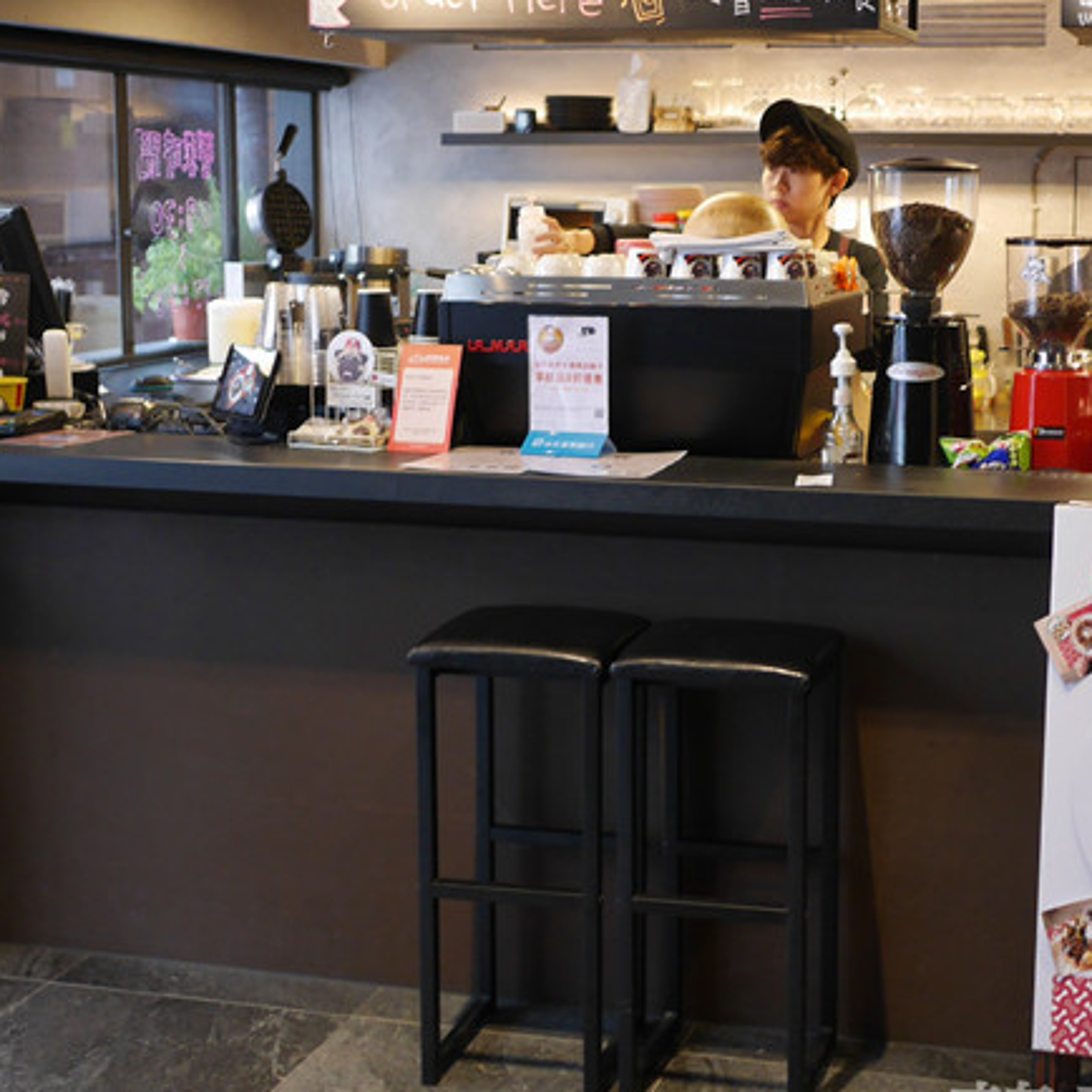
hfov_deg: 30.6
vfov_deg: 30.9
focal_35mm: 55
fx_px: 1963
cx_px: 798
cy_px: 399
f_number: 1.7
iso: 800
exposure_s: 1/60
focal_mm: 15
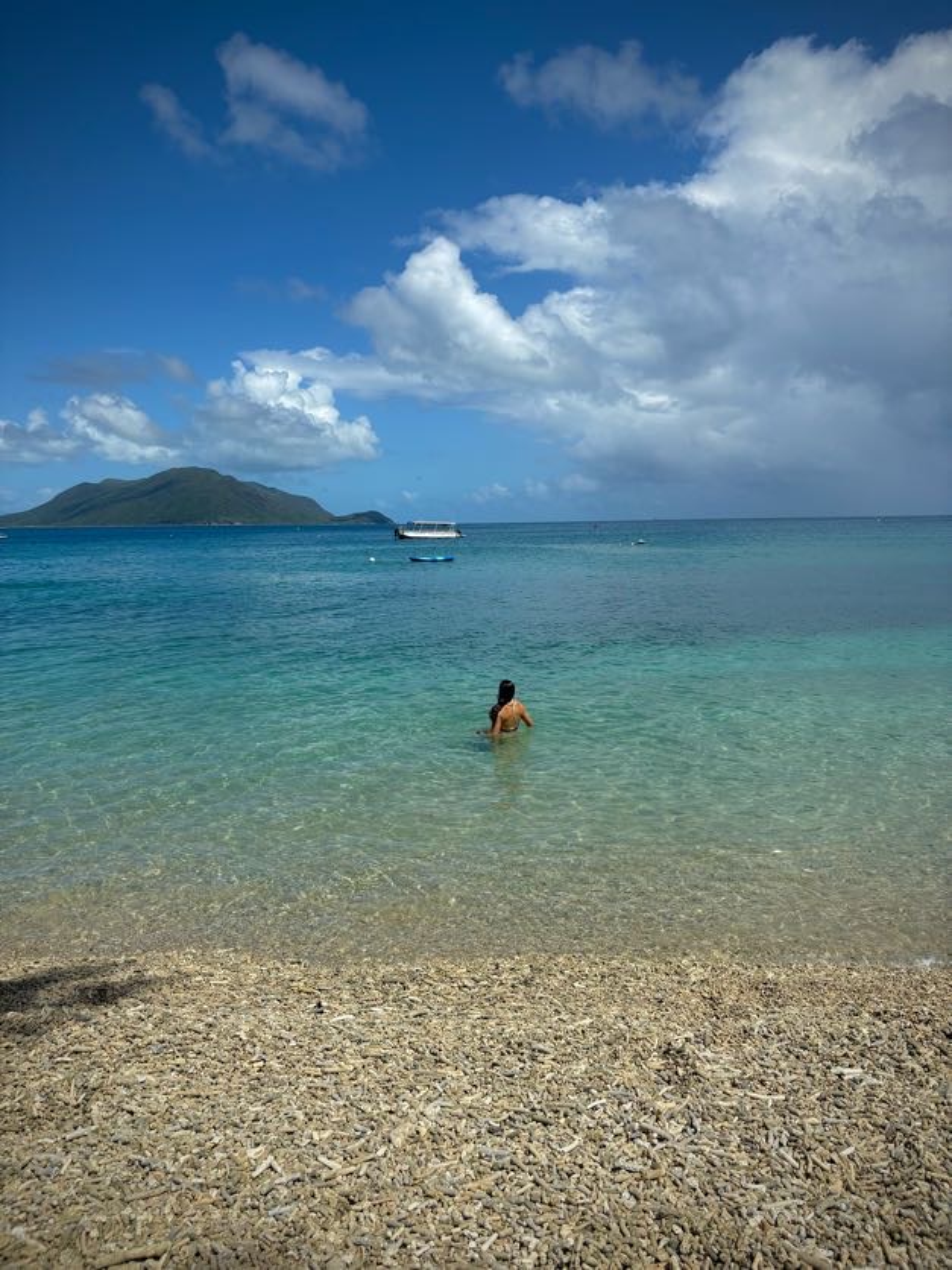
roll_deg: +0.7
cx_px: 476
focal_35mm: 26
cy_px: 635
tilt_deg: -7.9
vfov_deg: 67.3
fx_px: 953
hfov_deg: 53.1
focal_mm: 5.96
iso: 50
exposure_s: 1/7813
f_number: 1.6
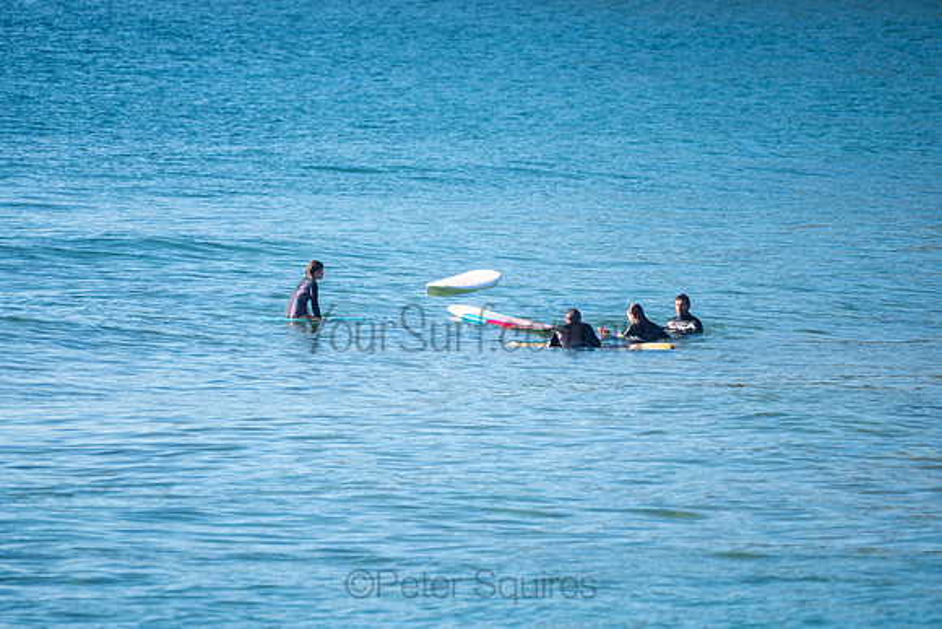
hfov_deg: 3.4
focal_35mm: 599
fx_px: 15665
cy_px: 307
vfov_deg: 2.3
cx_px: 482
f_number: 5.6
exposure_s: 1/400
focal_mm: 500
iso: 31
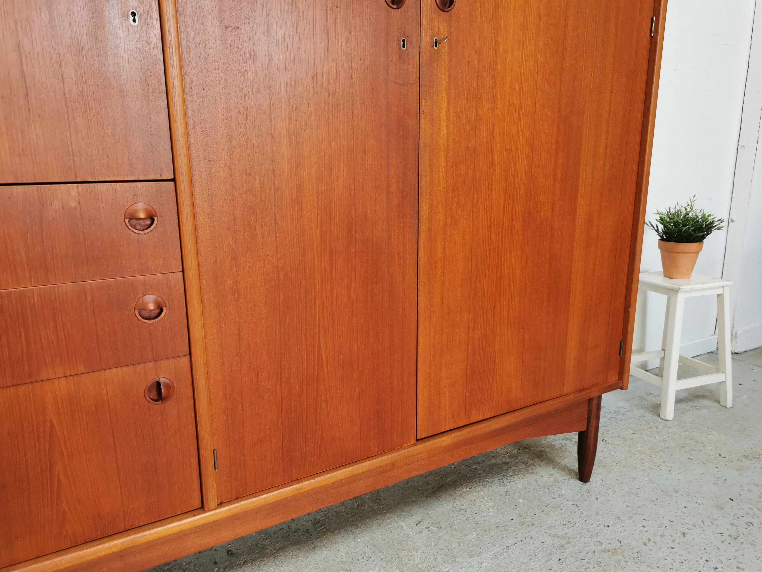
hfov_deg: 65.3
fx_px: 594
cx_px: 381
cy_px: 286
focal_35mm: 27
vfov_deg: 51.4
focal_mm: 5.58
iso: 200
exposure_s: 1/100
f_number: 1.8
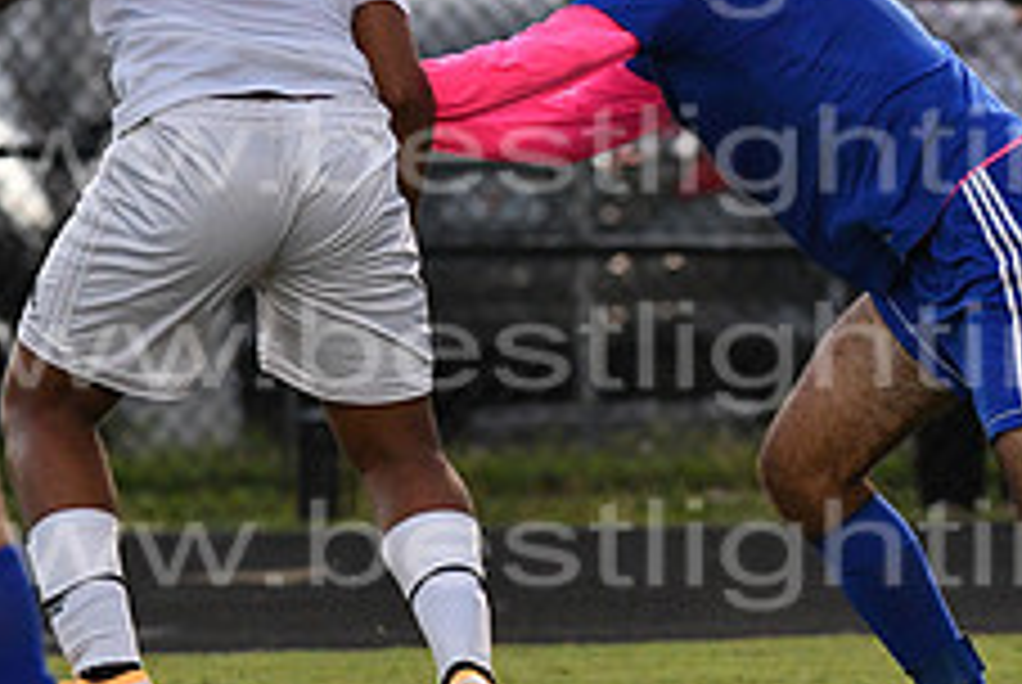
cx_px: 896
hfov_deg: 1.8
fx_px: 32632
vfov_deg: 1.2
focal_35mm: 1148
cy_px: 259
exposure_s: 1/800
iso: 4000
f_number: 4.5
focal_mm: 300
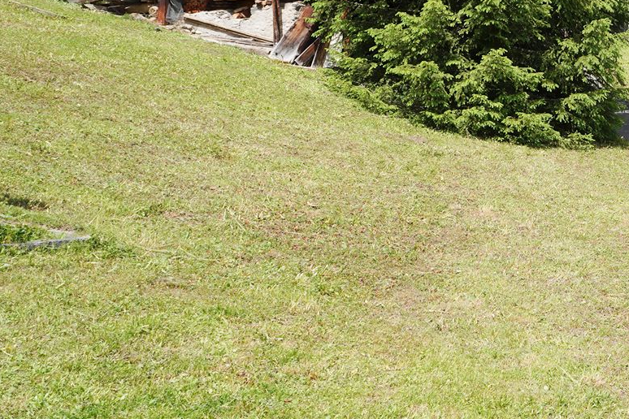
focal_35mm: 62
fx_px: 1083
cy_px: 25
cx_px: 759
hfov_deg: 28.2
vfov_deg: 21.3
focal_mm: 24
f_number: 11
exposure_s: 1/100
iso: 100
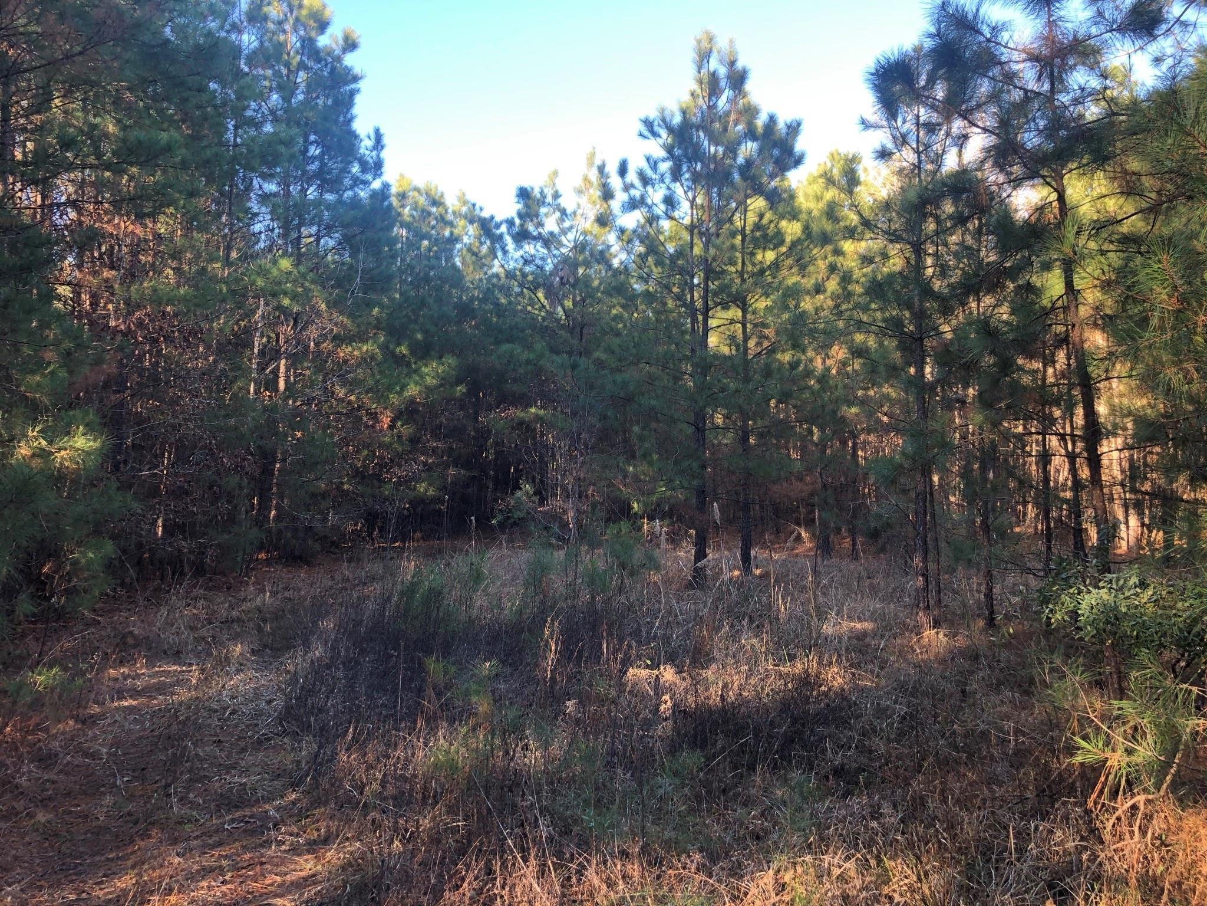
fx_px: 976
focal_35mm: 28
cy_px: 453
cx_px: 604
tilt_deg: +3.3
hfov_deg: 63.4
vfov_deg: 49.7
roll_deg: -0.2
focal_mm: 4
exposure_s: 1/120
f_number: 1.8
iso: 40
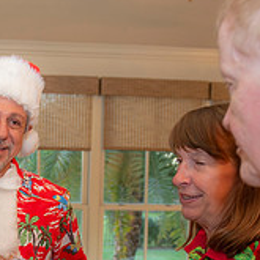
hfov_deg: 21.4
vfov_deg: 21.3
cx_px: -4
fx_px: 663
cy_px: 274
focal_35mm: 78
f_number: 3.5
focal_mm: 26
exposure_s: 1/60
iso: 800
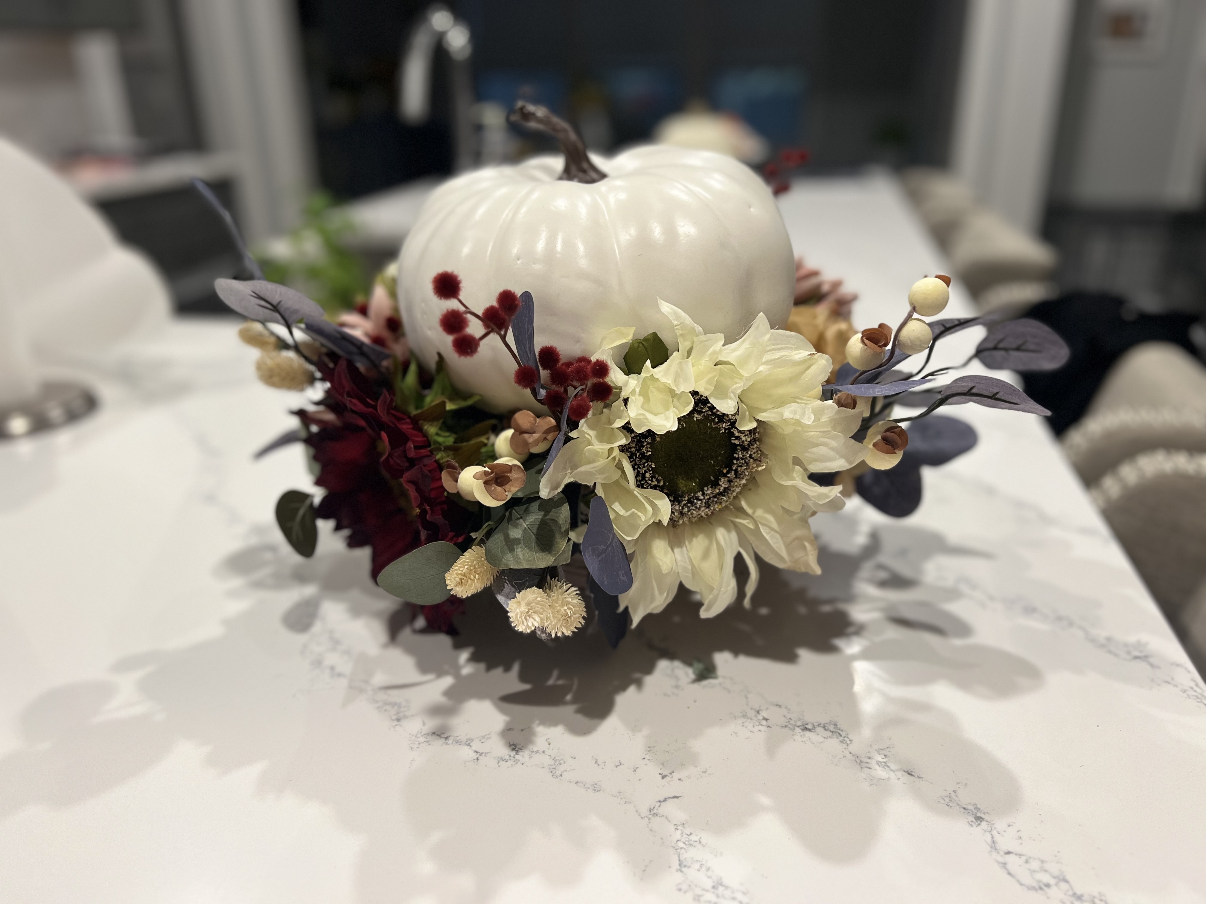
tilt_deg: -22.9
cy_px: 452
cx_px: 603
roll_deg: +1.6
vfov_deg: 53.1
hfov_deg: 67.3
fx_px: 906
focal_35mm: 26
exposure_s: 1/60
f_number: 1.5
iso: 160
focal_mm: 5.7
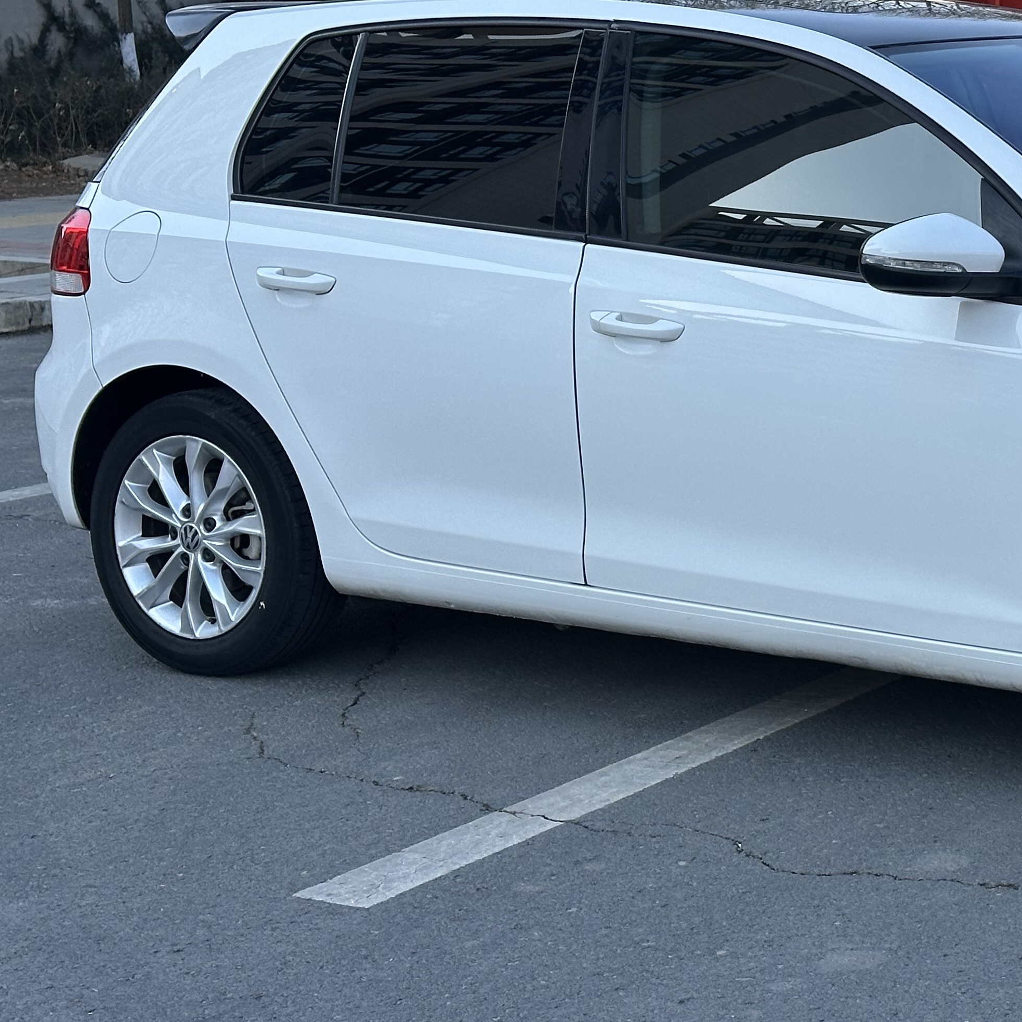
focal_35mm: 87
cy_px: 420
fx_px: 2906
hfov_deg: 19.4
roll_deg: -0.2
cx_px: 999
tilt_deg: -9.0
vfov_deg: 19.9
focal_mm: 6.86
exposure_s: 1/1783
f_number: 1.78
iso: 64
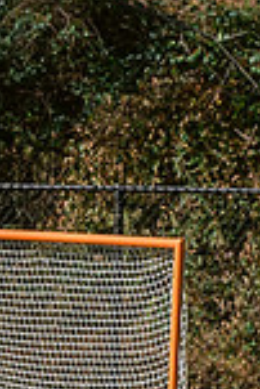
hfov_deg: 1.5
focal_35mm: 920
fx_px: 9943
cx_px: -375
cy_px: 403
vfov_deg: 2.2
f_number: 7.1
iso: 250
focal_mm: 130
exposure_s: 1/800
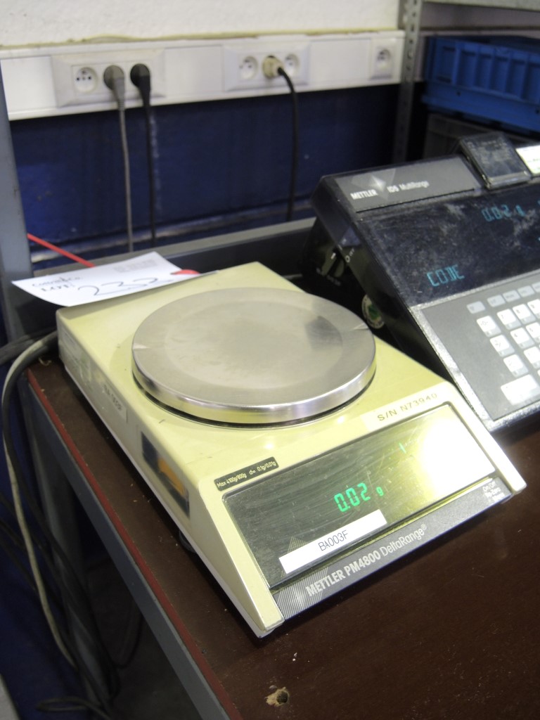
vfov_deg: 60.0
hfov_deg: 46.8
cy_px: 360
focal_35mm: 30
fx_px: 624
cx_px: 270
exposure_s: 1/25
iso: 400
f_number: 2
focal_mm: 6.5
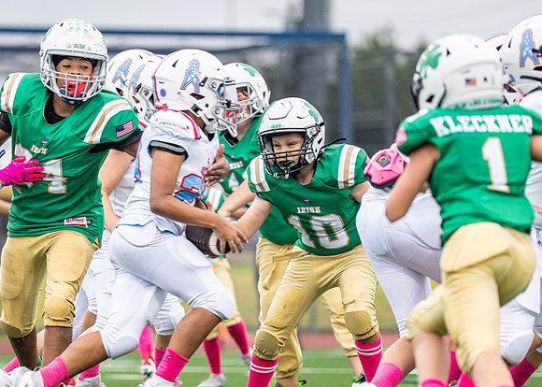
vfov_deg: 4.1
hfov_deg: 5.7
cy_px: 208
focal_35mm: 355
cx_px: 203
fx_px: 5466
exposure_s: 1/1000
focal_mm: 175
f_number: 2.8
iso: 400
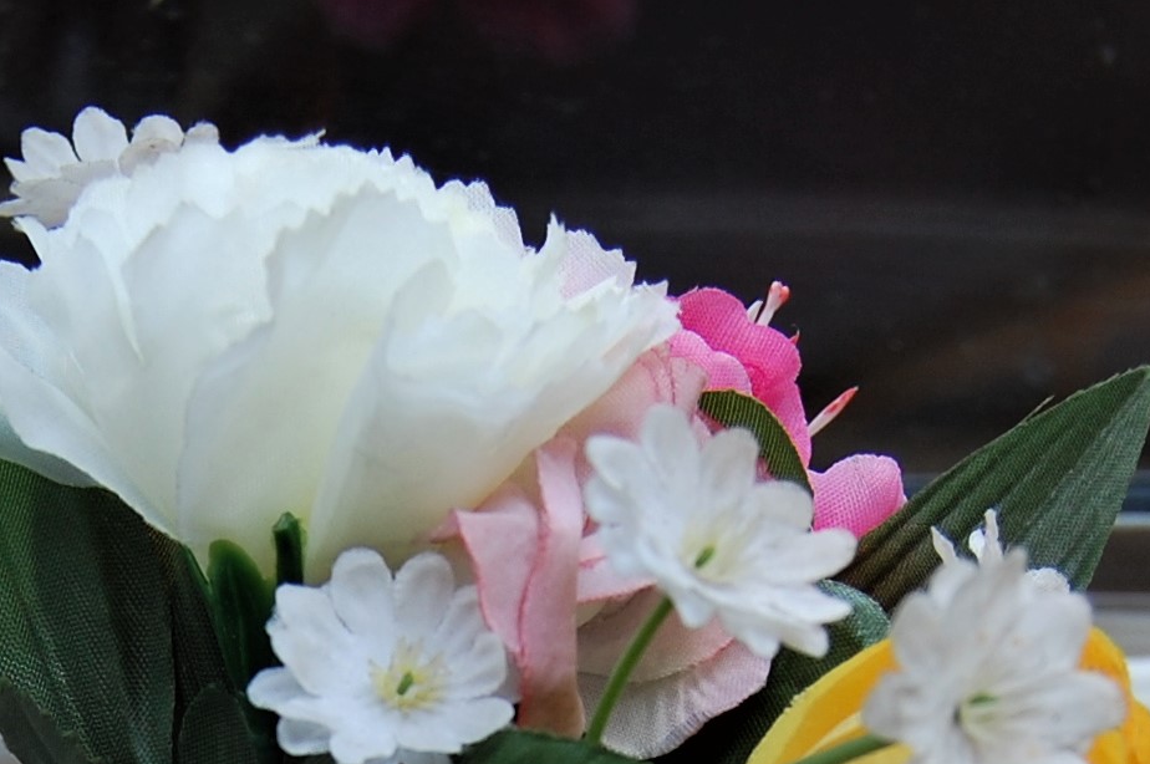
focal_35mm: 127
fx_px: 4053
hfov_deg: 16.1
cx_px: 297
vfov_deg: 10.4
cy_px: 1183
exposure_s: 1/125
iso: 200
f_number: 5.6
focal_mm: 26
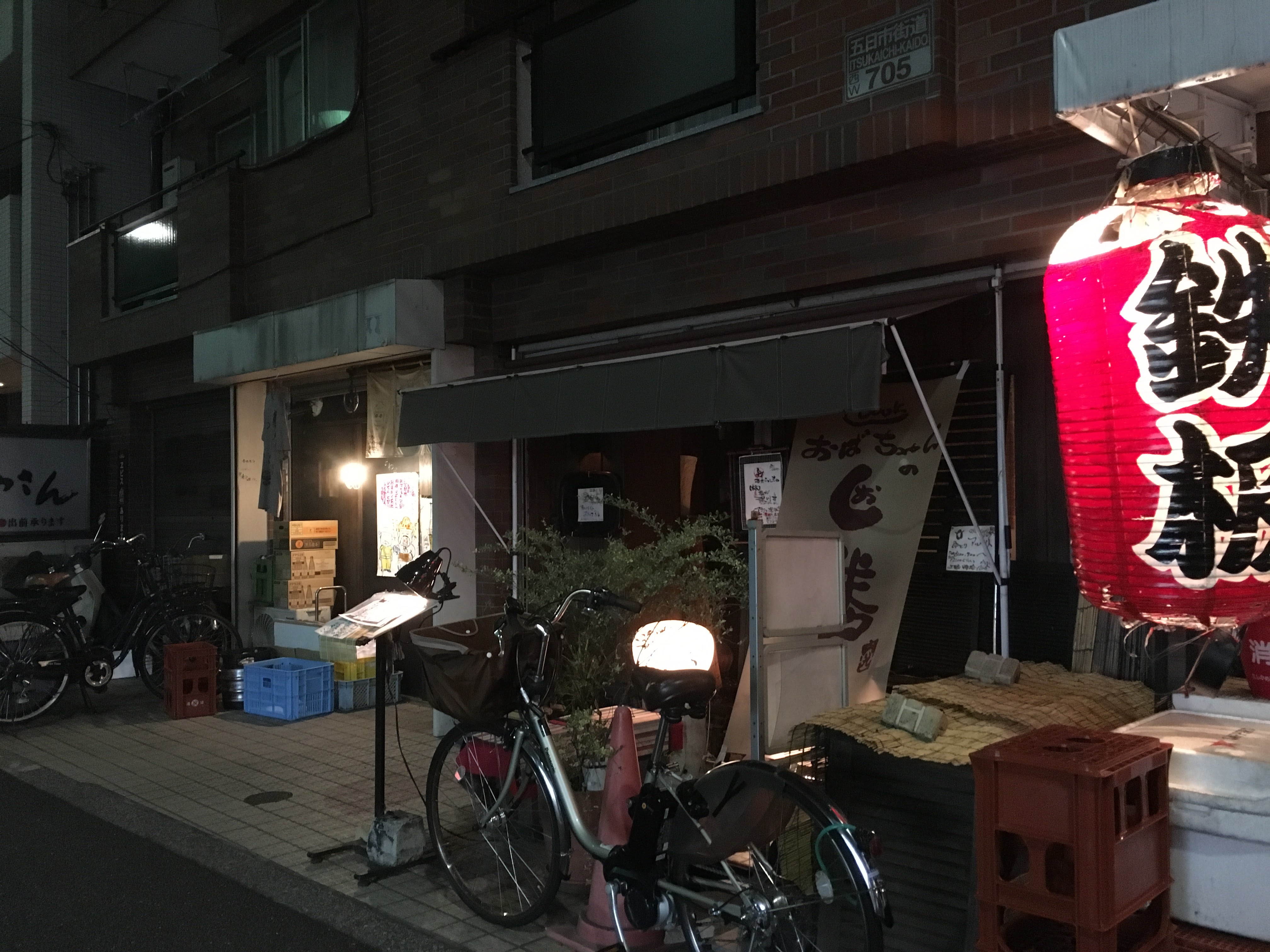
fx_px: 1064
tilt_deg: +1.8
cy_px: 476
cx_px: 635
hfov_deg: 61.7
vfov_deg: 48.2
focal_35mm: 29
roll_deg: +1.2
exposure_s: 1/15
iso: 320
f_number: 2.2
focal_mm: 4.15
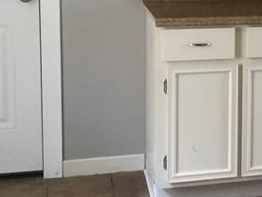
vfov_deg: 12.7
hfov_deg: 15.8
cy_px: 3
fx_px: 870
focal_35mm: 115
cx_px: 384
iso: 100
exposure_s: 1/30
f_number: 2.4
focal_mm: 3.3
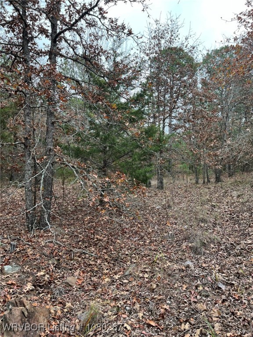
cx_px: 126
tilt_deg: +4.6
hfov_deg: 53.1
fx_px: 253
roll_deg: +1.3
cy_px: 168
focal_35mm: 26
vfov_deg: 67.3
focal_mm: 5.1
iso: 50
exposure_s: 1/187
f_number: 1.6
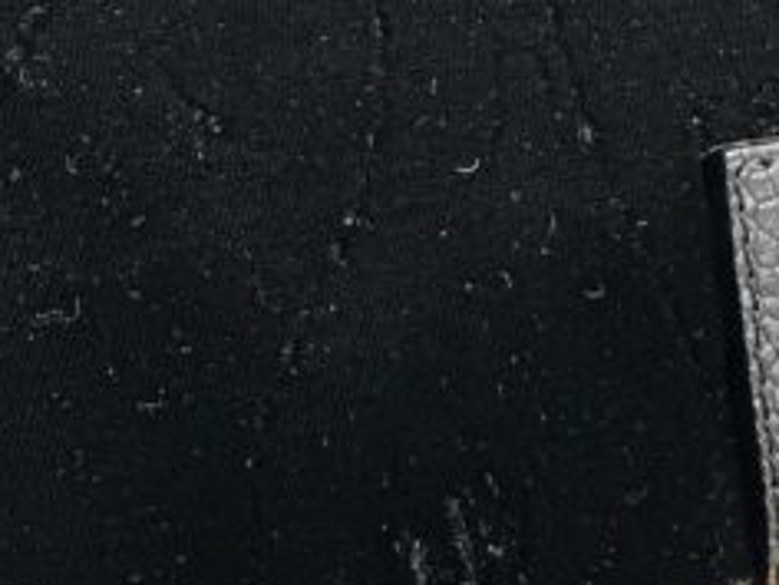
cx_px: 449
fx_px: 5874
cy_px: 658
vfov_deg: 5.7
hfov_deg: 7.6
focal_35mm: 261
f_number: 2.8
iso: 100
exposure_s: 1/121
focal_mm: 9
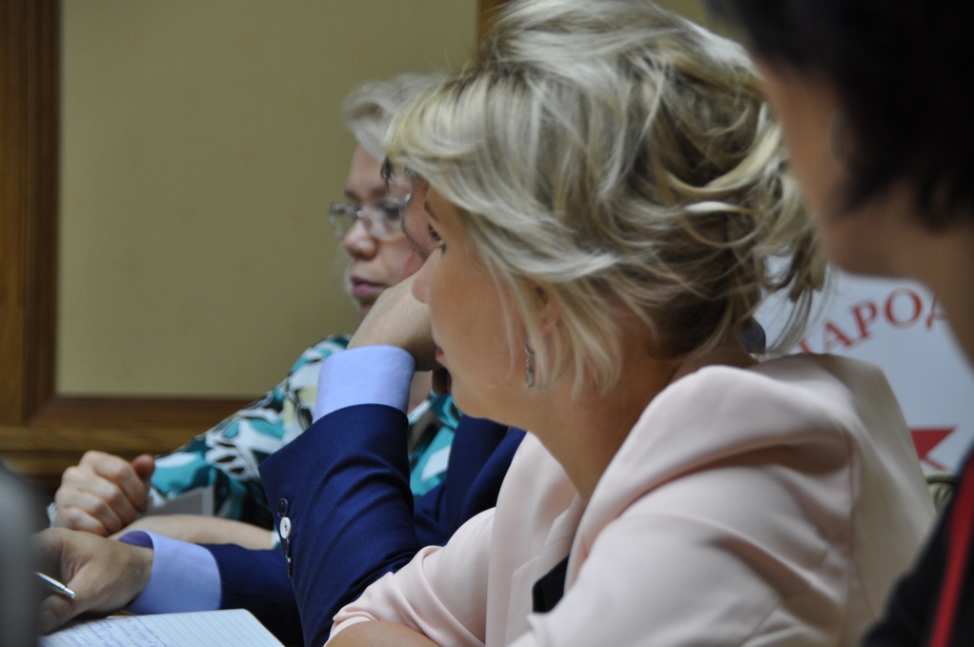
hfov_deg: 13.1
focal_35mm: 158
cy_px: 324
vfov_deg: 8.7
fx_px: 4256
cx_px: 487
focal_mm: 105
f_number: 5.3
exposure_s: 1/60
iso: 400
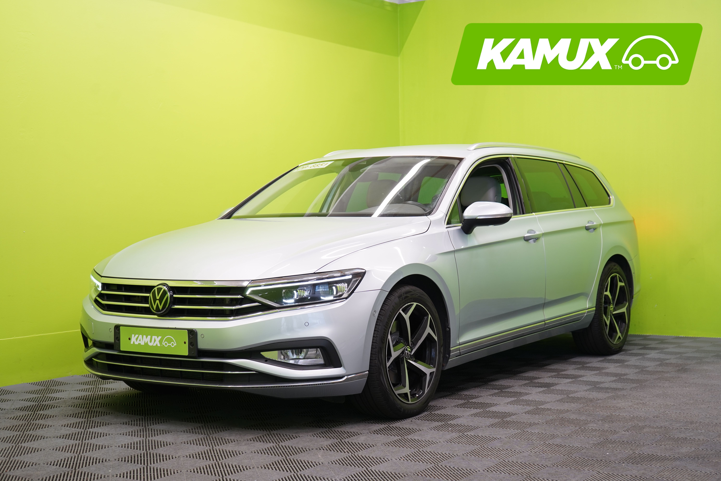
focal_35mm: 52
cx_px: 360
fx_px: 1041
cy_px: 240
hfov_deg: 38.2
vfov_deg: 26.0
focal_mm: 52
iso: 400
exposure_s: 1/30
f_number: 5
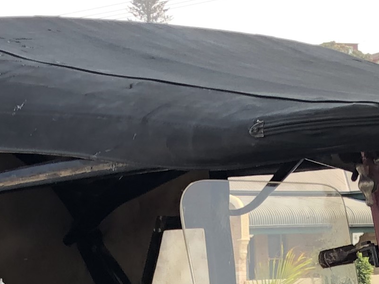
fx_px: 1533
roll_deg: +2.4
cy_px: 662
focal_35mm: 140
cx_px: 215
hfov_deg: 14.1
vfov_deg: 9.5
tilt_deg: -13.3
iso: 20
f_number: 1.8
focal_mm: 4
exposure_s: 1/254
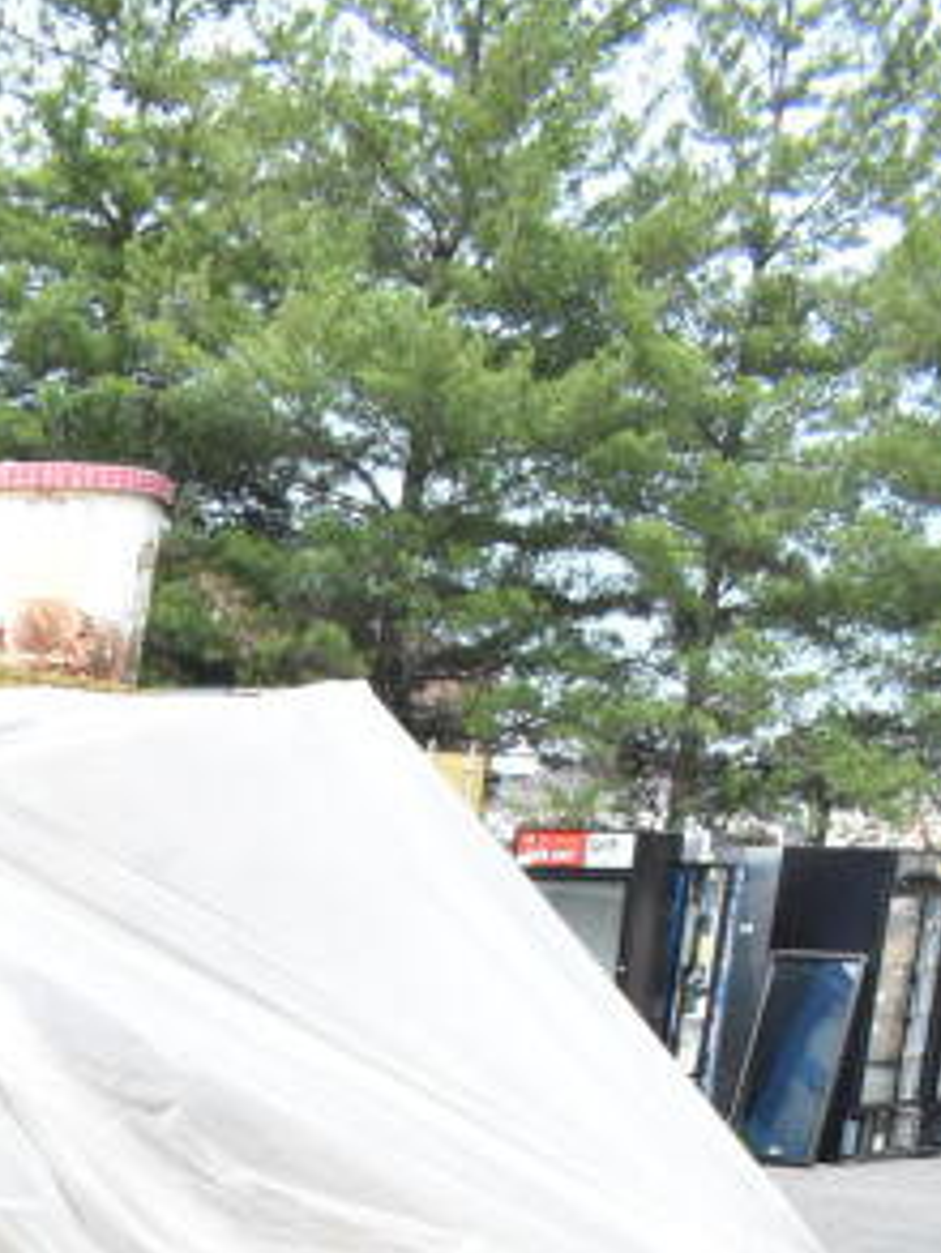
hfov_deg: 16.9
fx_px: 2934
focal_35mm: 81
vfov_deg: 20.6
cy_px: 1877
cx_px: -355
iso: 1600
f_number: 11
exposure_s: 1/500
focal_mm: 18
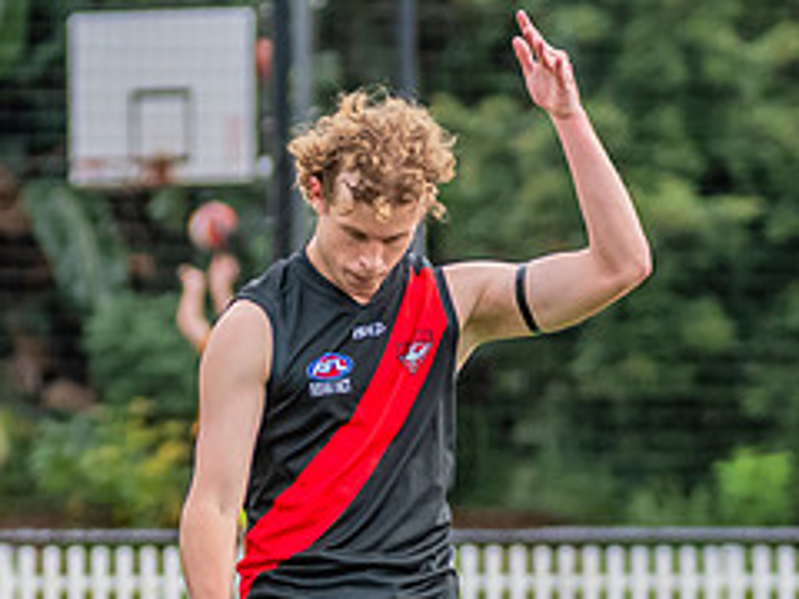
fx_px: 22320
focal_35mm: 967
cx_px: 422
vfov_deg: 1.5
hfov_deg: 2.1
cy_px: 646
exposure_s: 1/1250
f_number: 5
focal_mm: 210
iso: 800
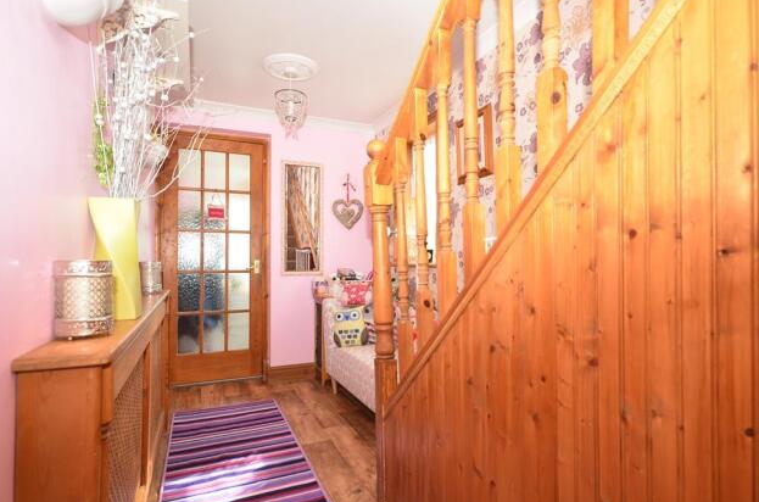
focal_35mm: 21
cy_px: 253
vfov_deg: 60.3
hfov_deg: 82.6
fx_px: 432
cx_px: 379
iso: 200
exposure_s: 1/50
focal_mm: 13
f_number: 5.6
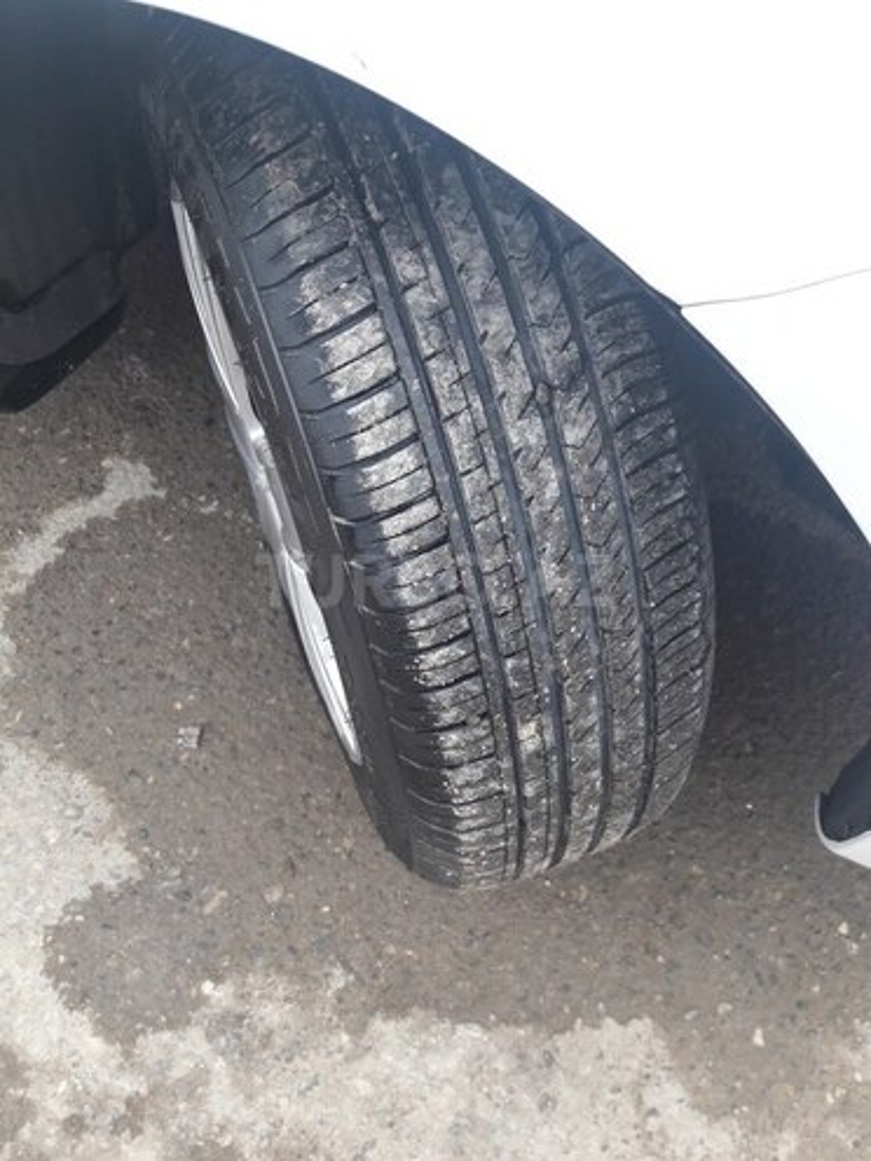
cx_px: 436
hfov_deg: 49.7
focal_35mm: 28
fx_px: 939
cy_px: 580
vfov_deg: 63.4
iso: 64
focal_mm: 3.7
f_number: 1.9
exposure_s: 1/100
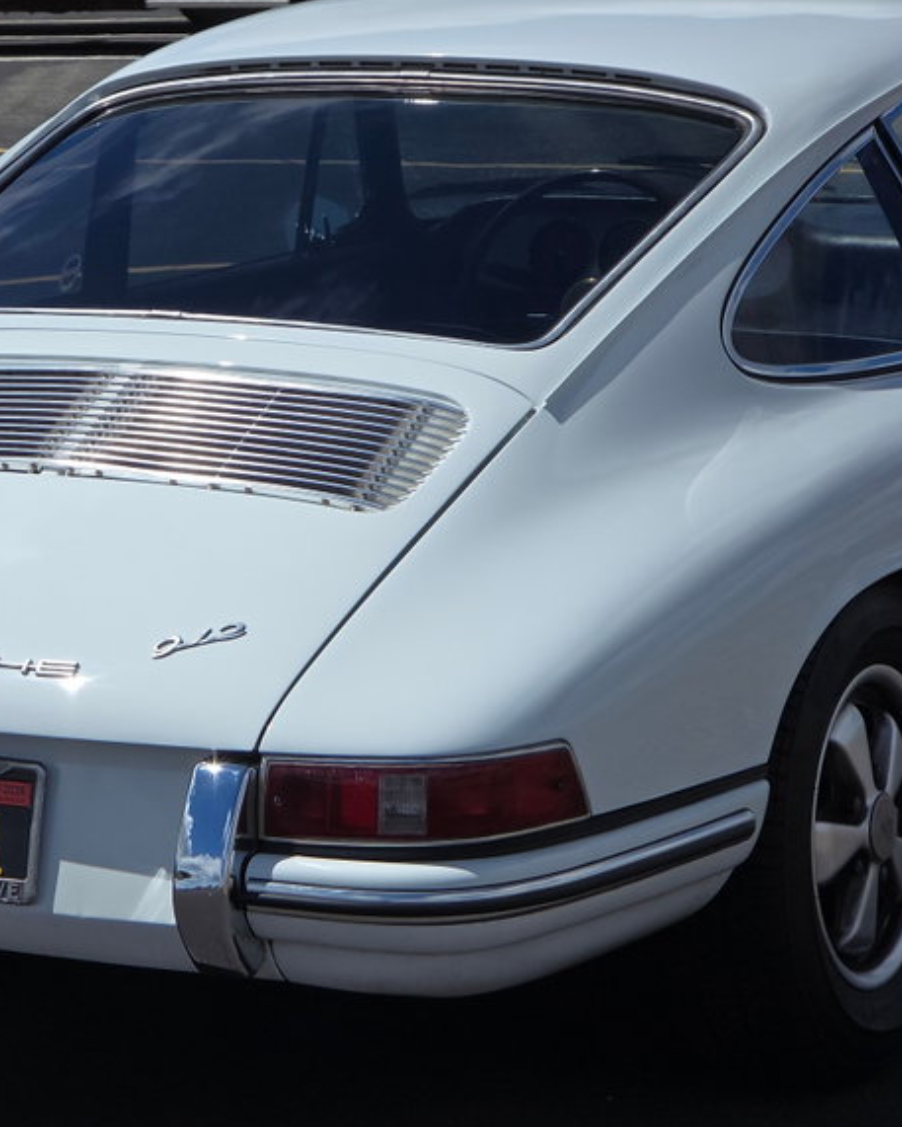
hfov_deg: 10.2
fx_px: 5037
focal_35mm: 151
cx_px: 195
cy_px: 564
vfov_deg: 12.8
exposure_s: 1/2921
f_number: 3.4
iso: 64
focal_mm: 18.6
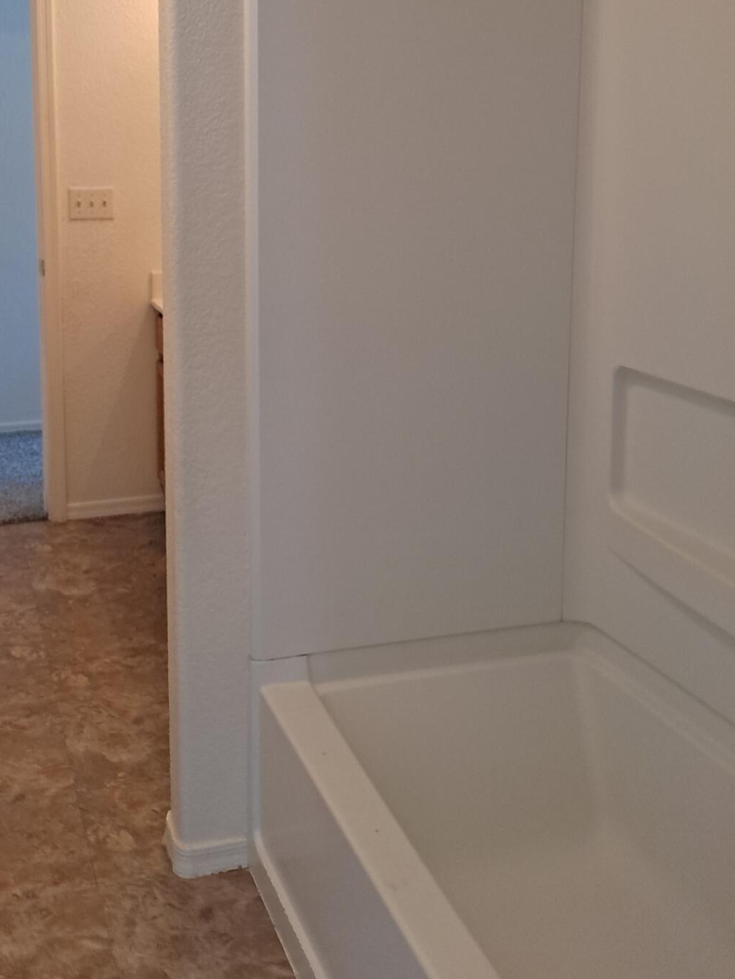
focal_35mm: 37
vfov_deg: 48.6
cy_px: 271
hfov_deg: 38.0
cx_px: 211
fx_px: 1047
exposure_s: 1/50
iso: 250
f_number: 2
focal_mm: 4.6
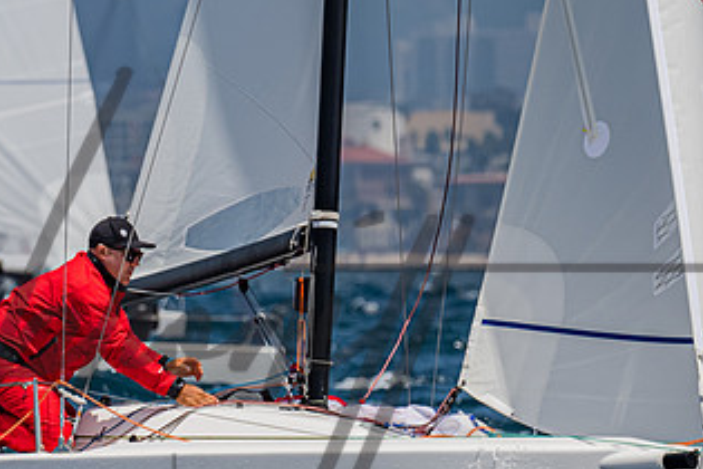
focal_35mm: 869
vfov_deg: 1.6
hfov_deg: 2.4
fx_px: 16968
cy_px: 423
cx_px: -259
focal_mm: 280
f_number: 6.3
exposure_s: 1/2500
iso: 400
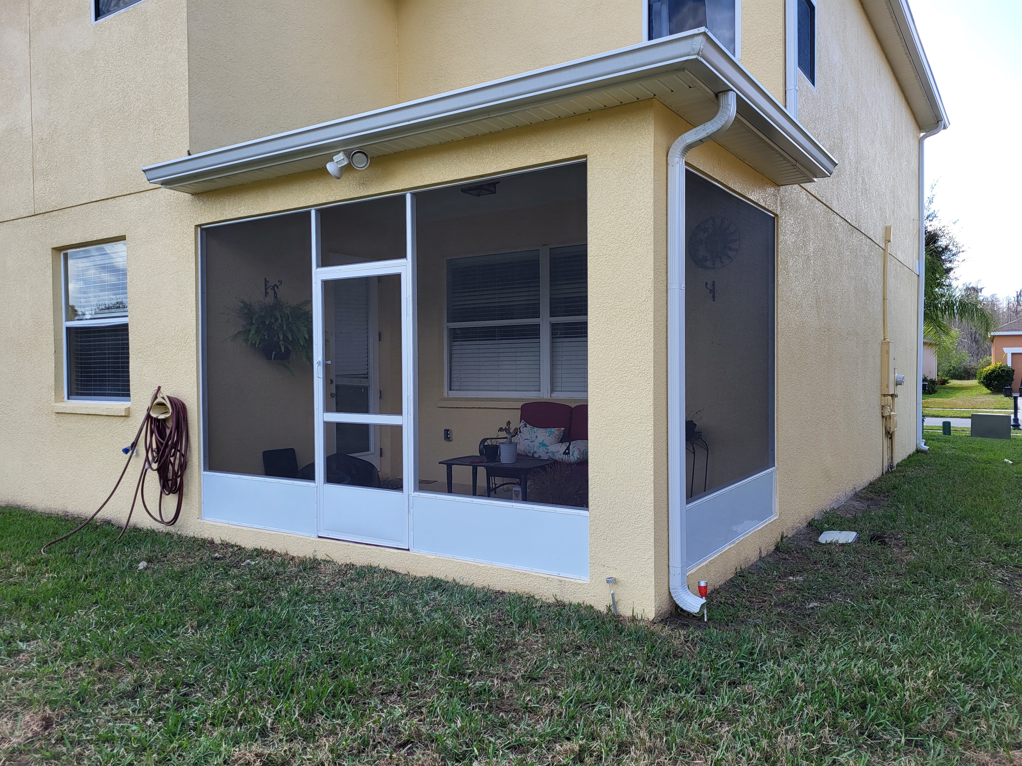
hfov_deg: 67.3
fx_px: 768
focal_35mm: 26
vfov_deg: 53.1
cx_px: 511
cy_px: 383
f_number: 1.8
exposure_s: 1/650
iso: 40
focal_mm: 5.4
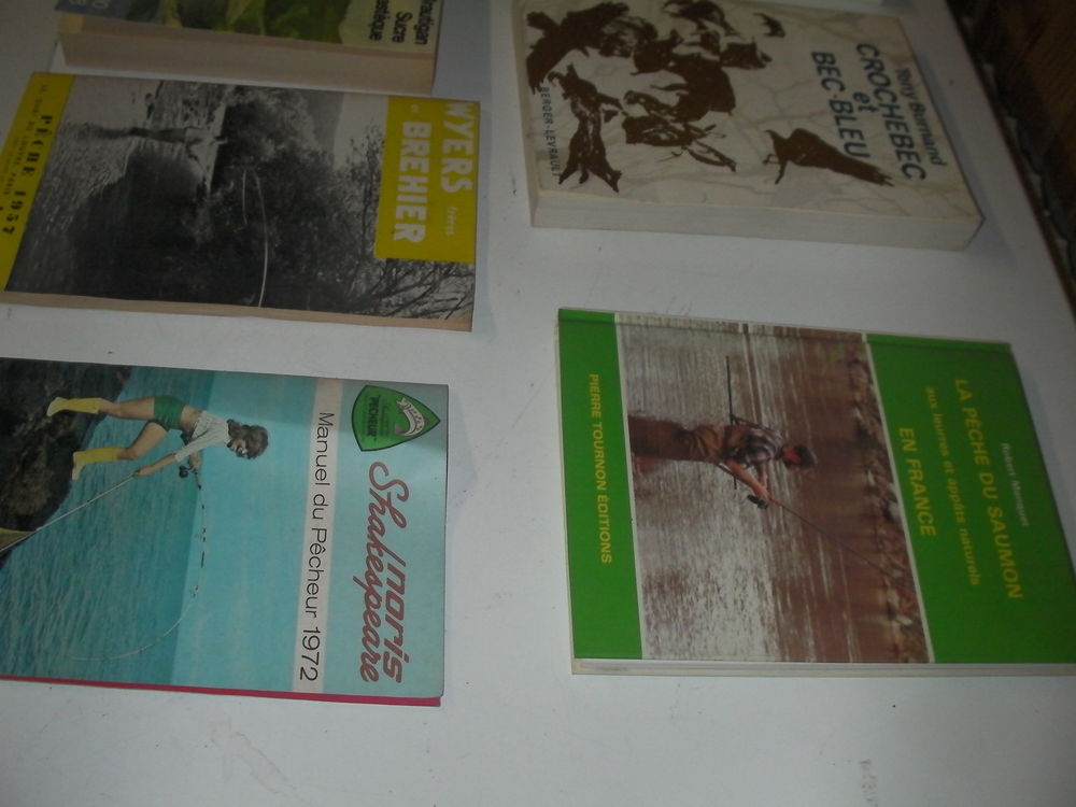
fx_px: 1181
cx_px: 538
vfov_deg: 37.7
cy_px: 404
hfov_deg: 49.0
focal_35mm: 38
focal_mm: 6.3
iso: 200
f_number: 5.6
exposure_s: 1/30
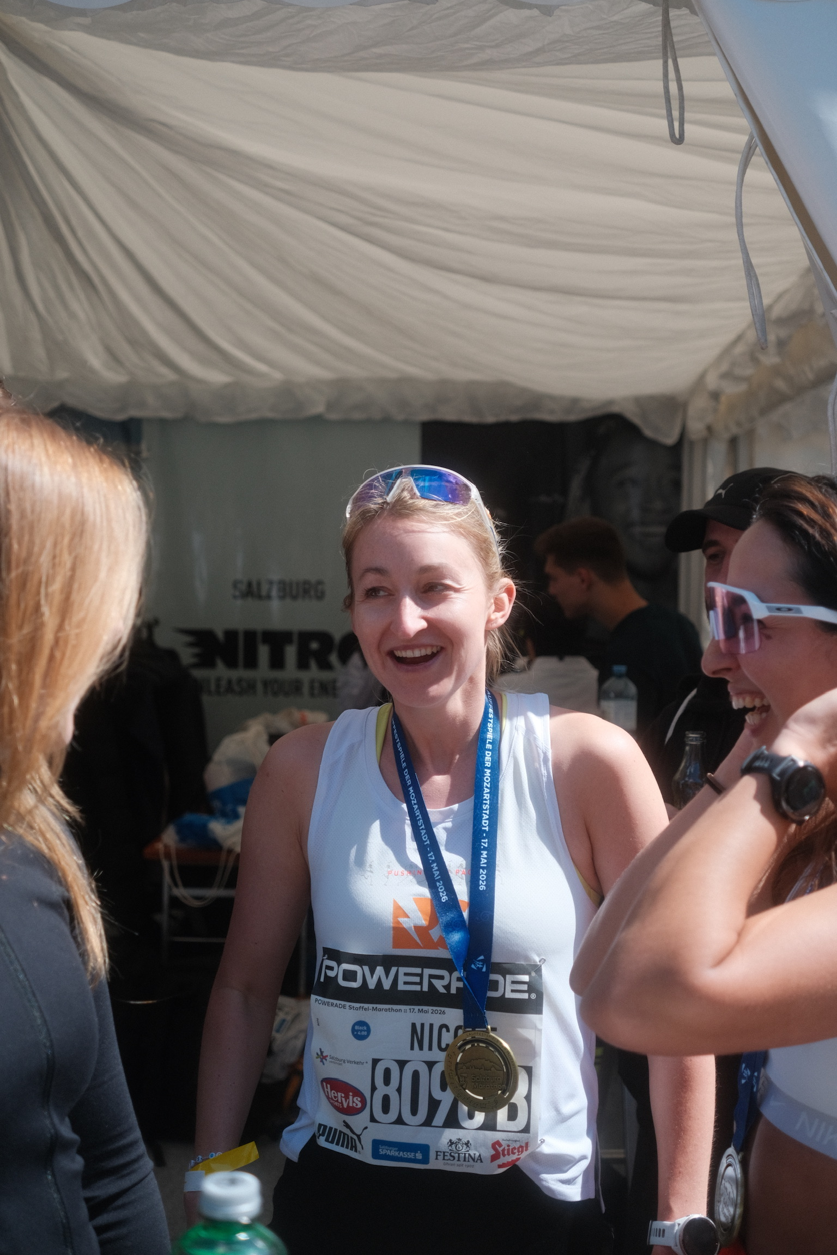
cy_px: 628
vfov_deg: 47.4
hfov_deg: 32.6
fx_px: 1430
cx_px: 418
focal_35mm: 41
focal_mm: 27
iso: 320
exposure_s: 1/2500
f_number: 2.8
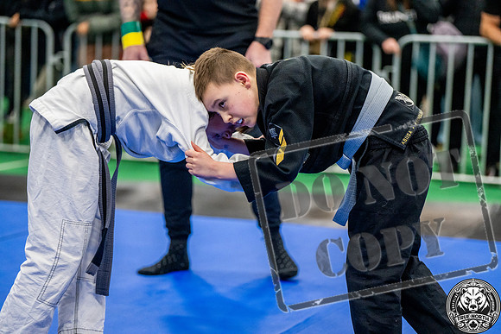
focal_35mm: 117
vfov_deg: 11.7
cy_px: 167
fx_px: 1629
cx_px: 250
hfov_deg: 17.5
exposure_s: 1/500
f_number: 2.8
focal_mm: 117
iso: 5000
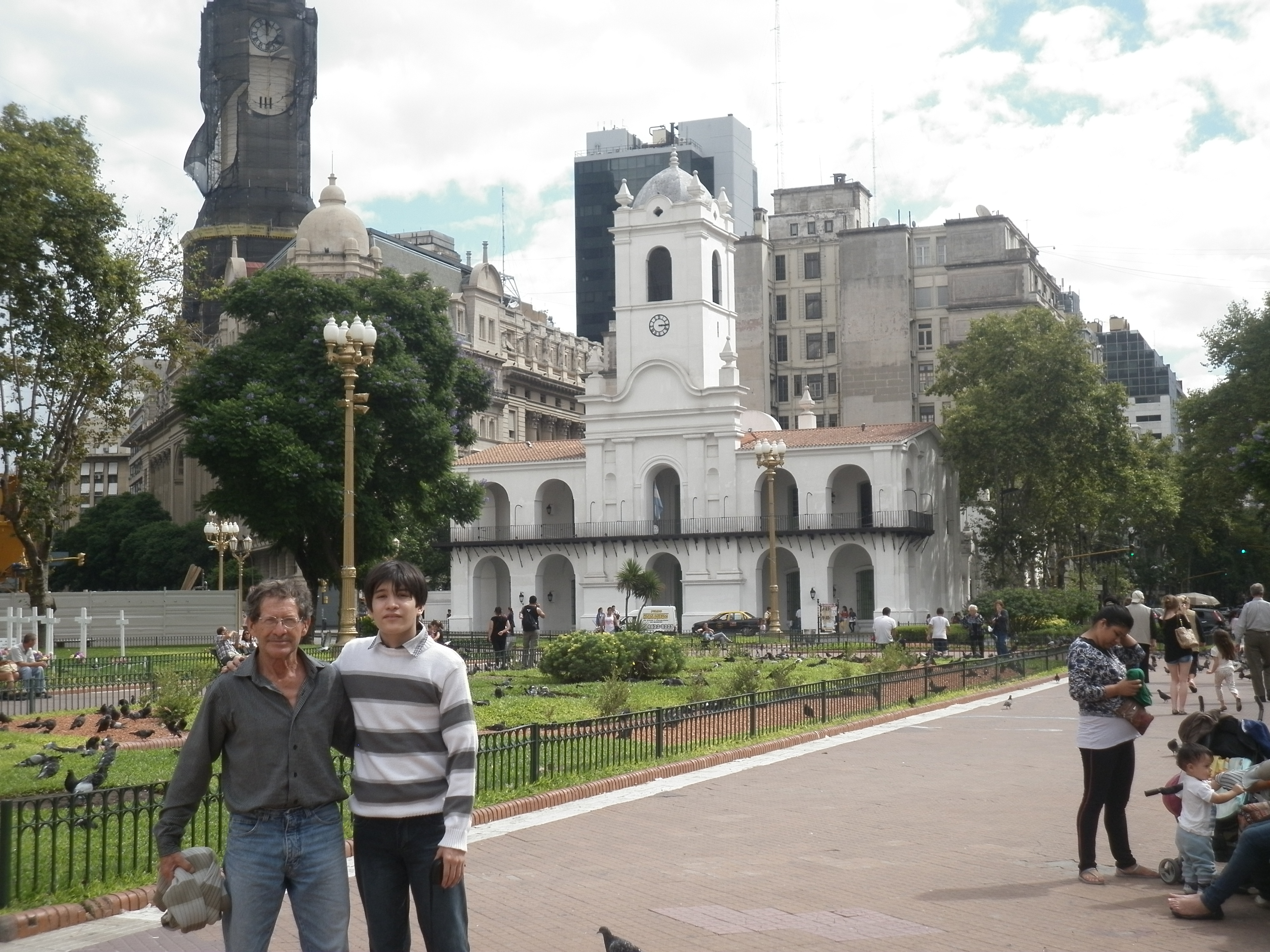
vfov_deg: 27.5
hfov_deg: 36.2
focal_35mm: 53
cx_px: 635
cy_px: 476
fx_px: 1944
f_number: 4
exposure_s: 1/640
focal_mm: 9.5
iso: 80
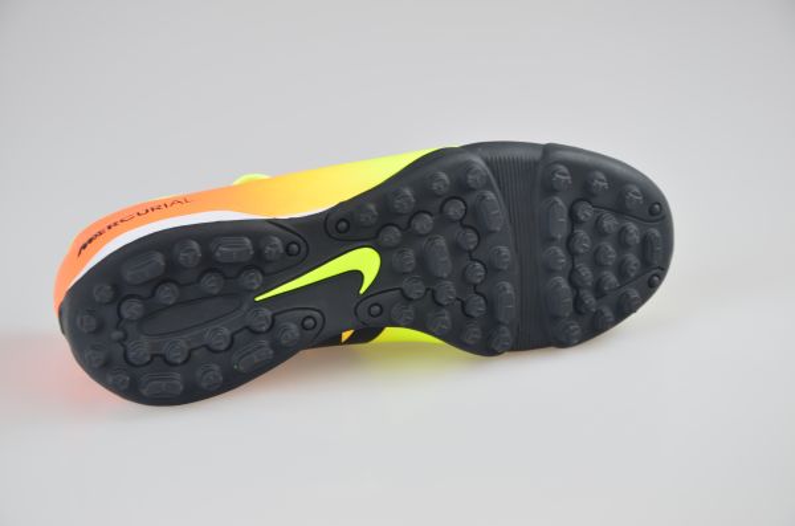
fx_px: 2644
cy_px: 263
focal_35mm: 120
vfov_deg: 11.4
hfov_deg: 17.1
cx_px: 398
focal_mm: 80
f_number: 8
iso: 100
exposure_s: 1/8
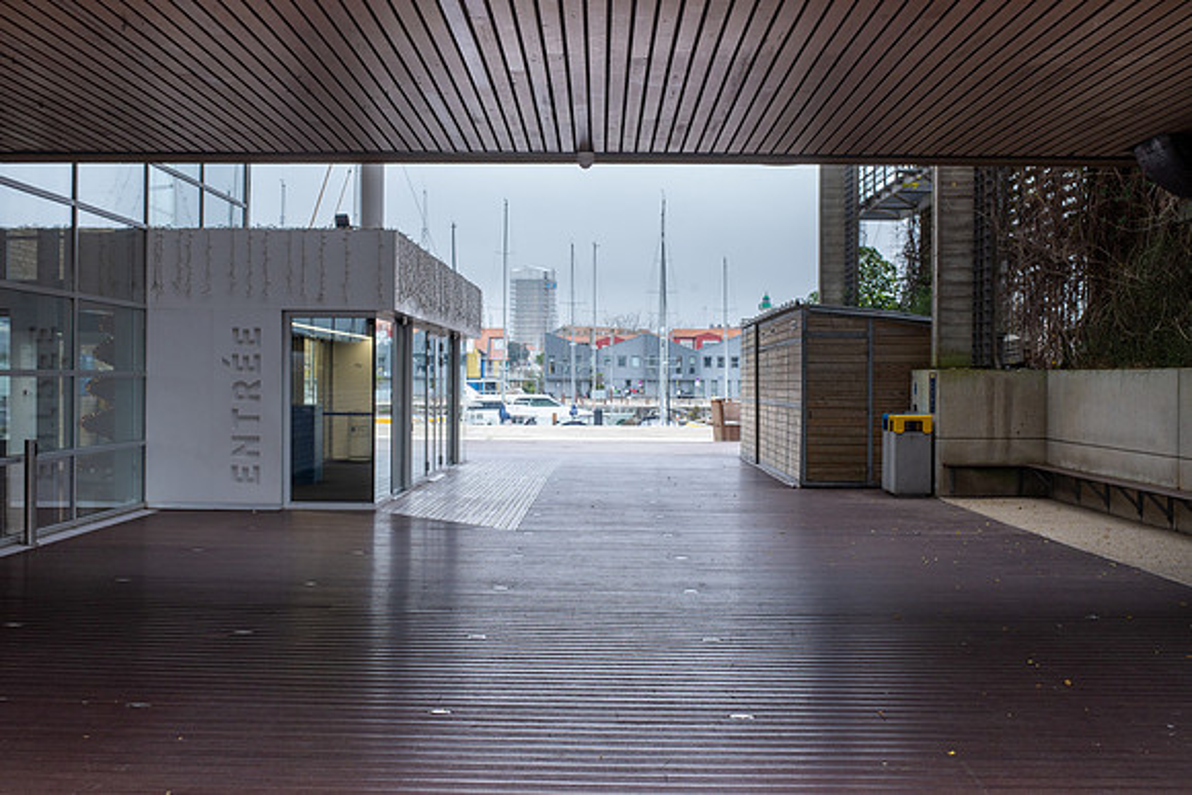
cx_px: 596
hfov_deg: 39.6
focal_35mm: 50
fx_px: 1656
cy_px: 398
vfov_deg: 27.0
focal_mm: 50
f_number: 9
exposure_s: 1/80
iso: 400
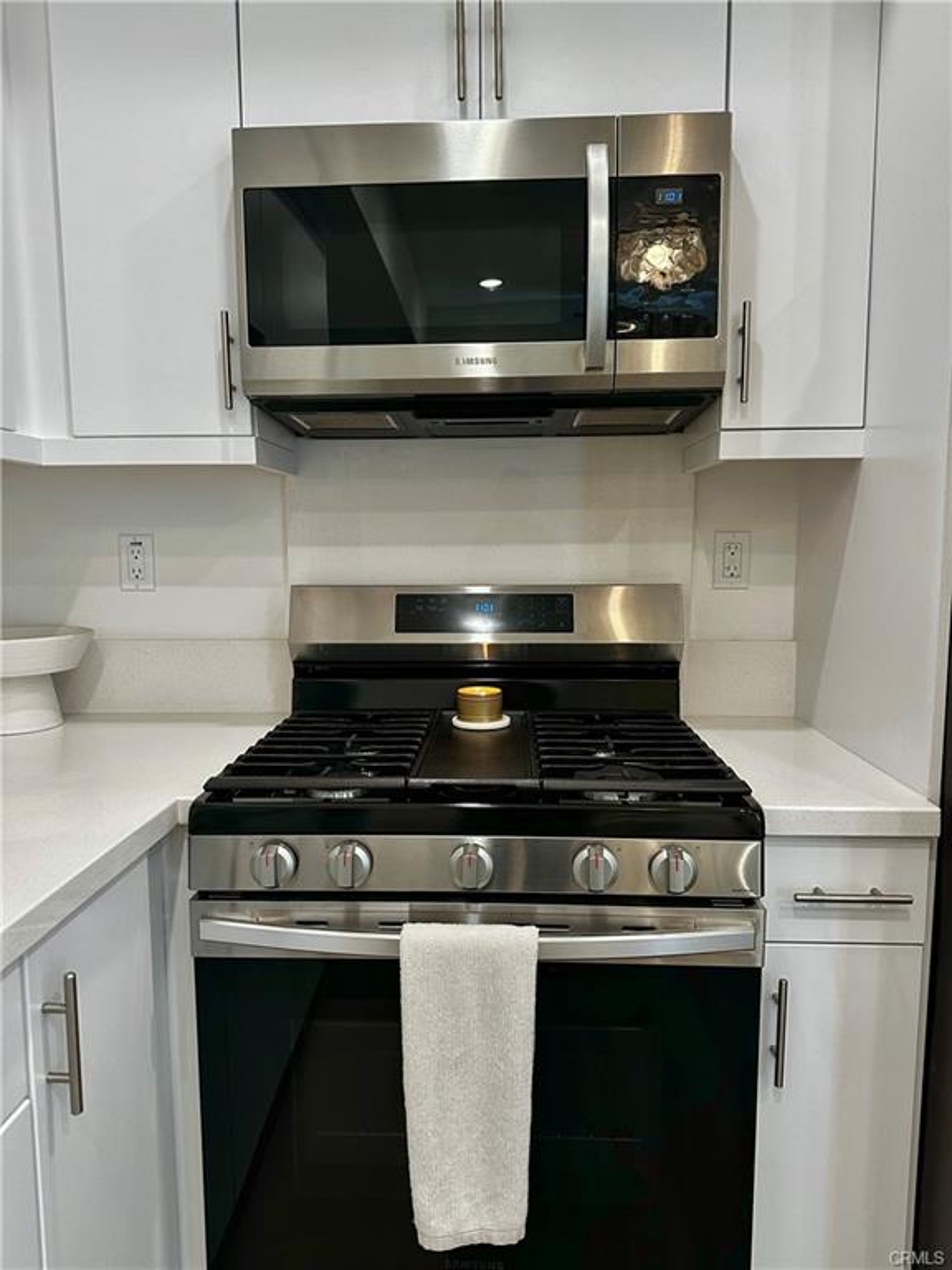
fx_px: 880
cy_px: 635
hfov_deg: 56.8
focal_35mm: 24
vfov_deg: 71.6
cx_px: 476
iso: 200
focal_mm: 6.86
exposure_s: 1/120
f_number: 1.78
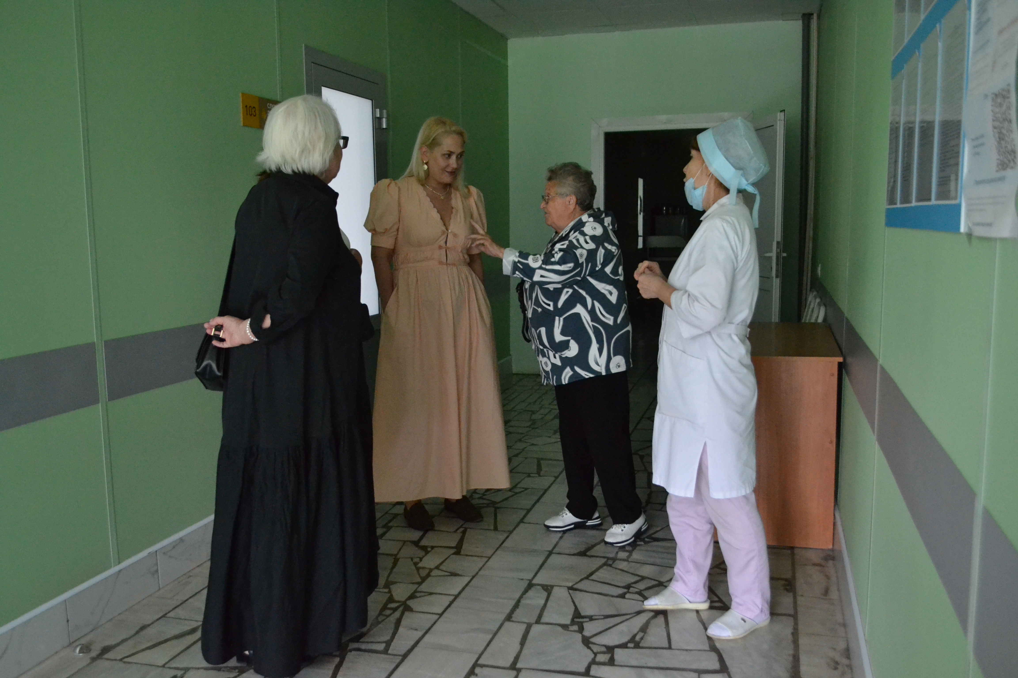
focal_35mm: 33
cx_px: 509
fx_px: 933
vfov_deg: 40.0
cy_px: 339
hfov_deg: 57.2
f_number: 3.8
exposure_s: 1/100
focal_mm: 22
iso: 3200
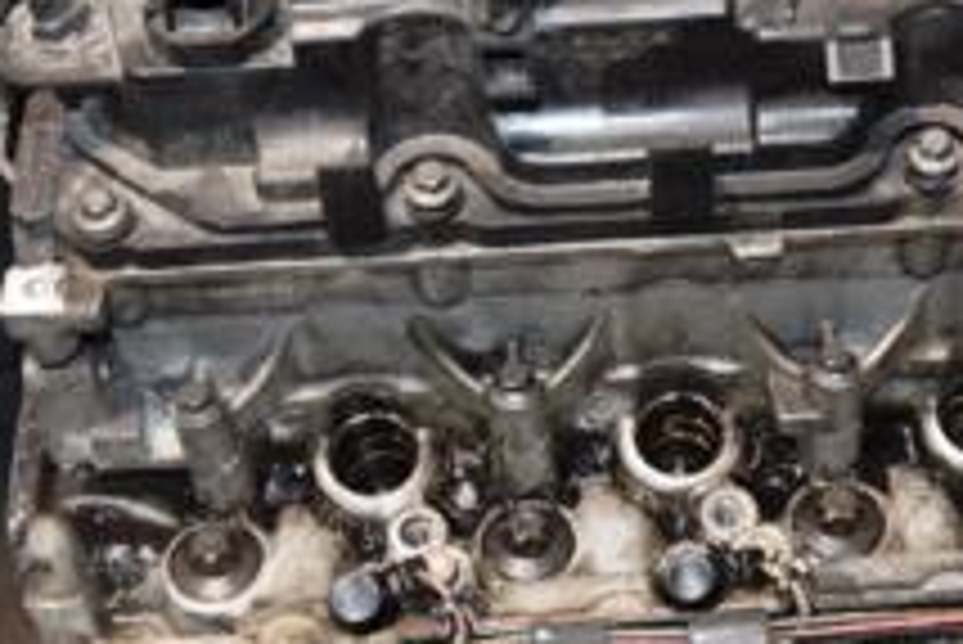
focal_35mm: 88
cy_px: 284
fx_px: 2366
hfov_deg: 22.7
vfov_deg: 15.5
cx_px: 742
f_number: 5
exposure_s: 1/60
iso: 800
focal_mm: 21
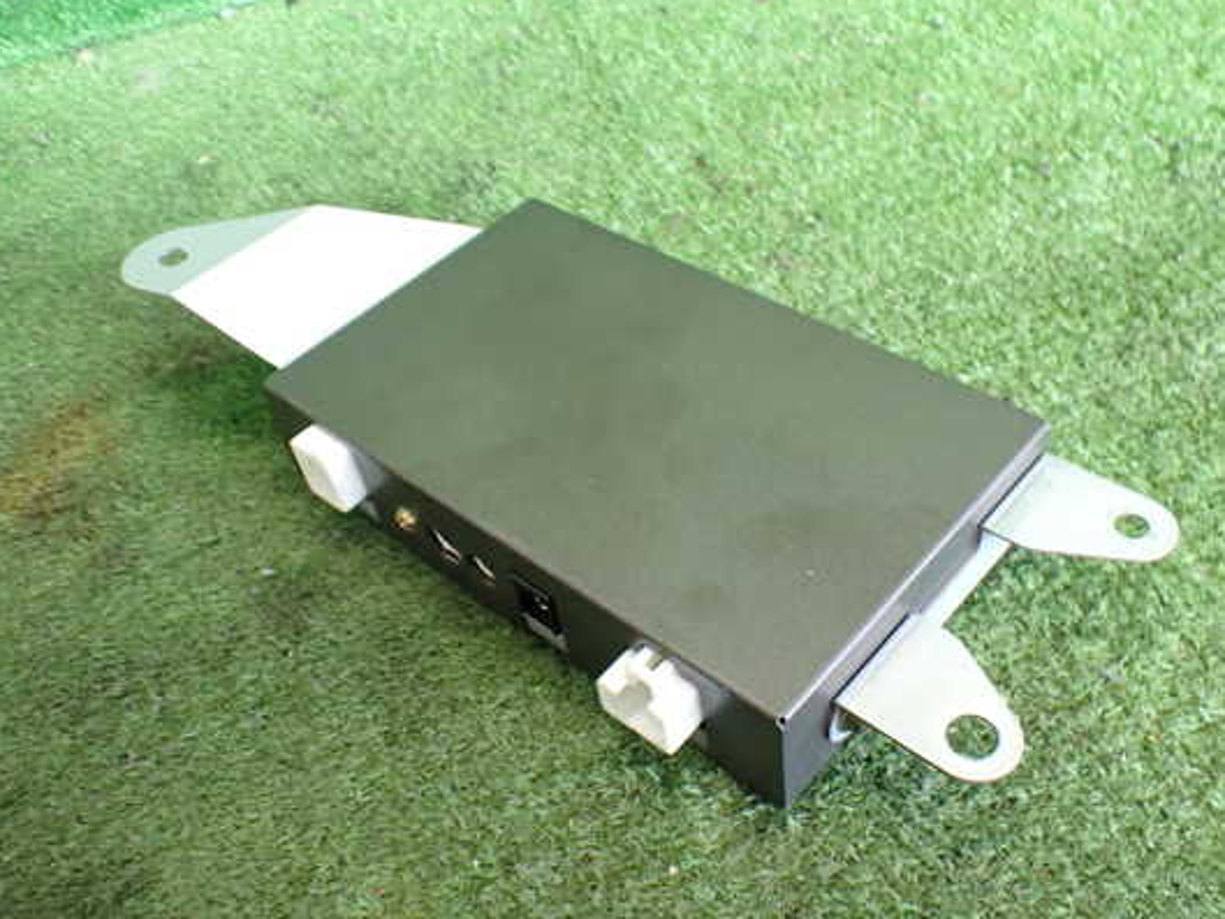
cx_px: 634
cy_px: 458
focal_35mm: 34
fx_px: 1203
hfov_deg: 53.9
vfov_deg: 41.8
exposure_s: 1/100
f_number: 2.3
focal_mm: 5.4
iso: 800
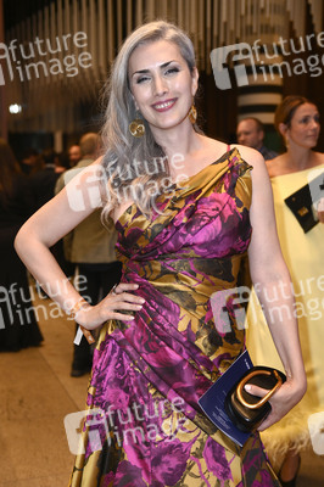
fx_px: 649
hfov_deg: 28.0
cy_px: 244
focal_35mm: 48
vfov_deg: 41.1
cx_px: 162
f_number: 3.2
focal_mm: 48
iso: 1600
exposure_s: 1/60
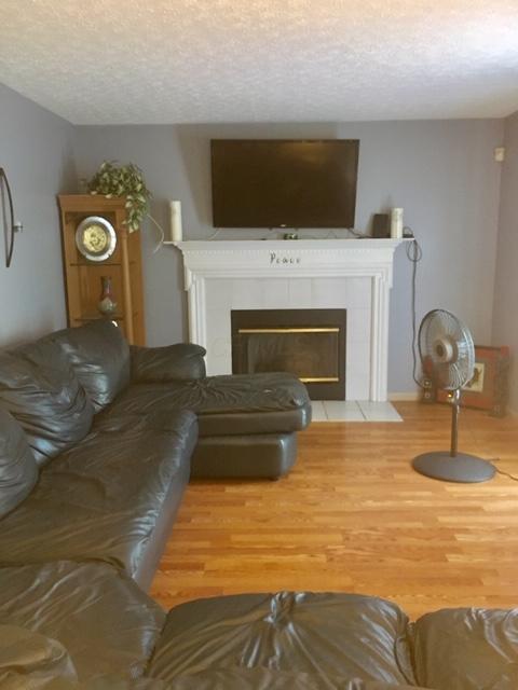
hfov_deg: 48.2
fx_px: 579
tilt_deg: -8.9
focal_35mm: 29
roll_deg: -0.3
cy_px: 345
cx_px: 259
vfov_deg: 61.7
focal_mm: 4.15
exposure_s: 1/15
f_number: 2.2
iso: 400
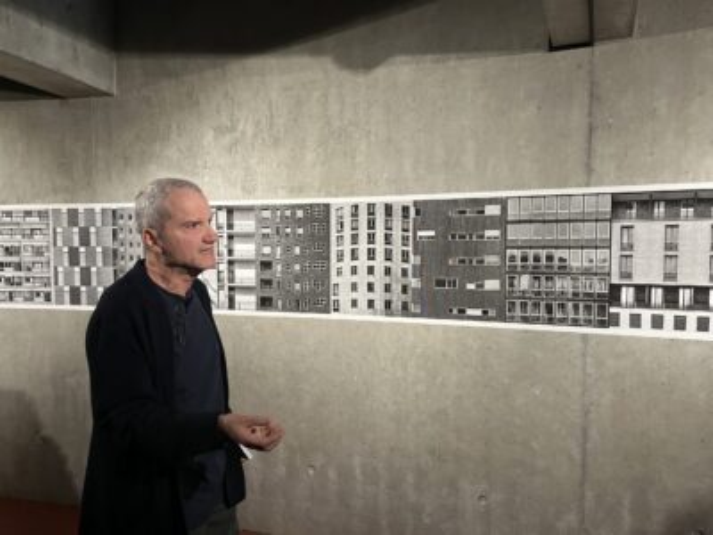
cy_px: 268
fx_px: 536
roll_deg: +1.1
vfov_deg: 53.1
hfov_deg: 67.3
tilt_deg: -3.9
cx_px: 356
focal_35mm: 26
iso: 320
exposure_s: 1/60
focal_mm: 5.1
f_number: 1.6
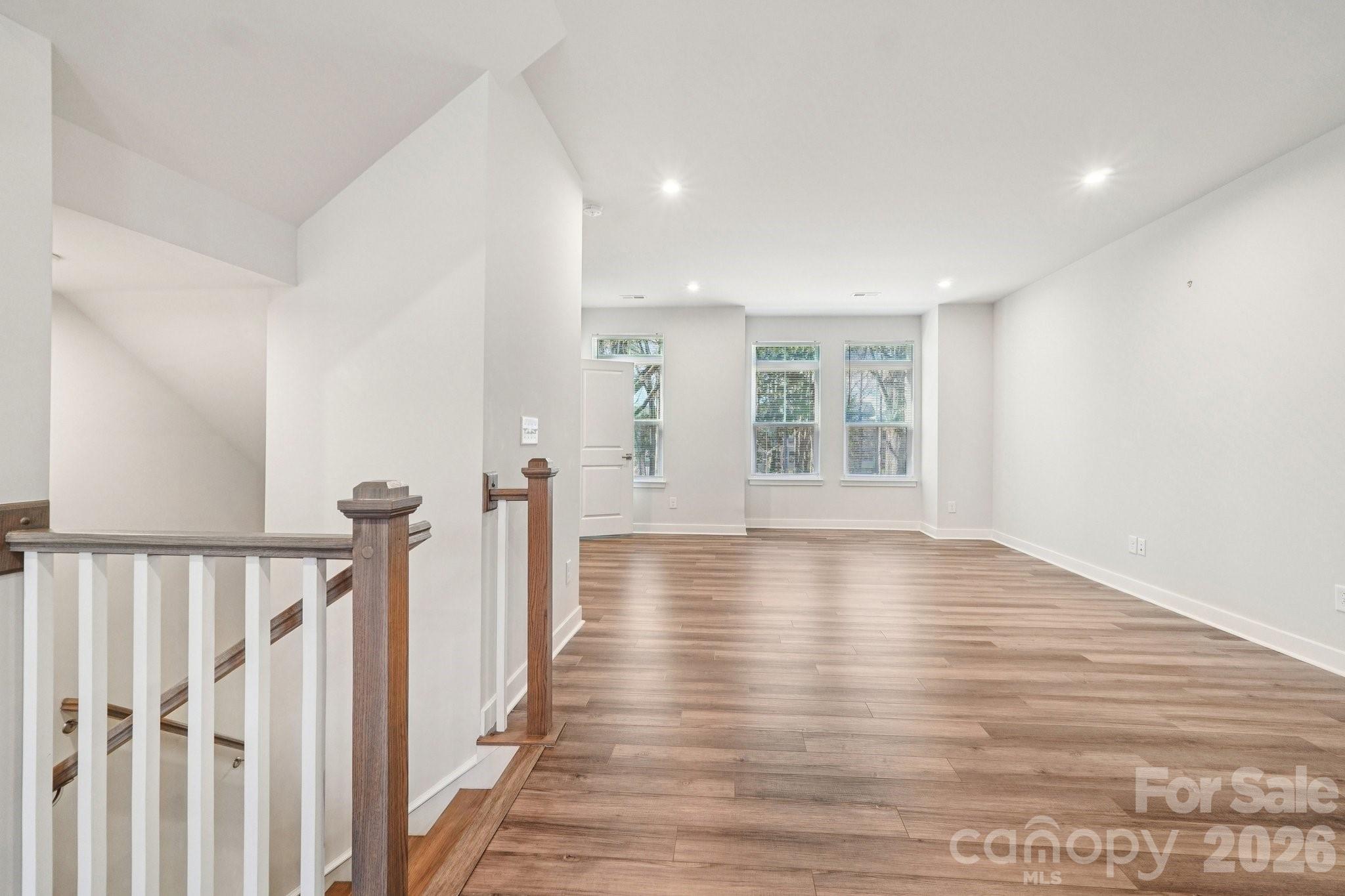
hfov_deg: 100.4
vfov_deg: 77.3
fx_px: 560
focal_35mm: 15
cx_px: 672
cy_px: 448
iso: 400
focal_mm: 10
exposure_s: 1/10
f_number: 8
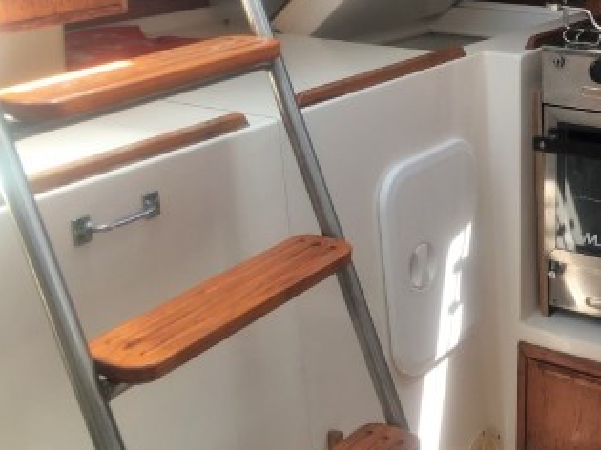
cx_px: 540
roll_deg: -0.1
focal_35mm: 59
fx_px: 1024
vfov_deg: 24.4
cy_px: 95
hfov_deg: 31.2
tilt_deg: -14.2
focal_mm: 4.15
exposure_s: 1/100
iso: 25
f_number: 2.2
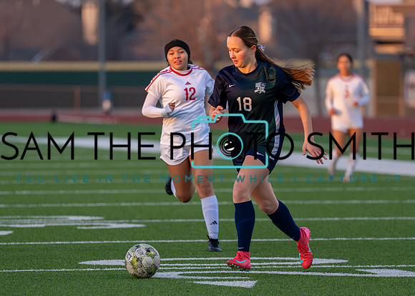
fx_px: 4633
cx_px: 252
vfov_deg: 3.7
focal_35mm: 393
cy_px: 162
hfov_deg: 5.1
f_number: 2.8
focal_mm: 200
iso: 800
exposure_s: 1/1600
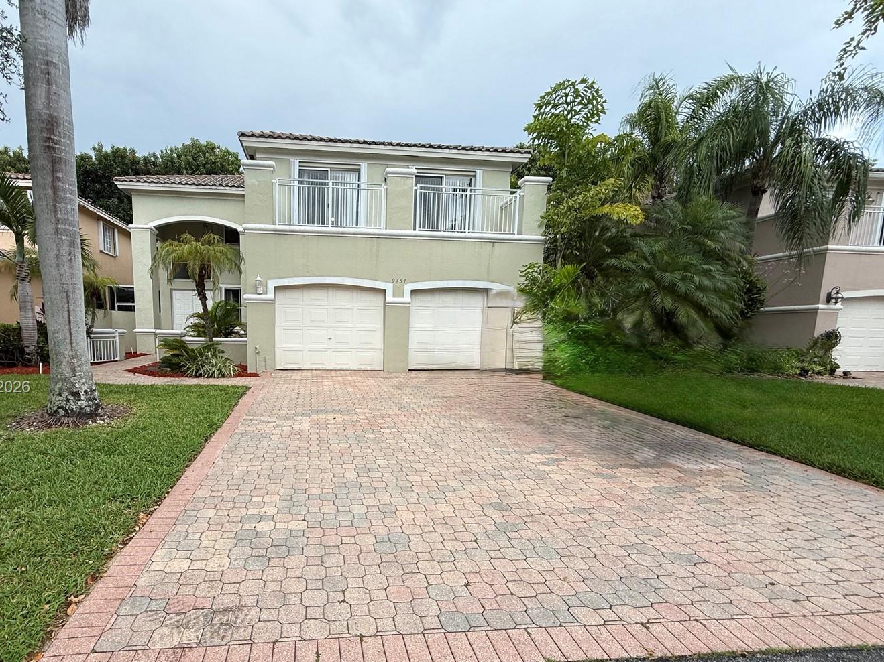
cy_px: 388
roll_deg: -1.2
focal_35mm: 17
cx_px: 358
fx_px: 434
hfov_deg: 90.0
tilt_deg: -6.8
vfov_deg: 74.1
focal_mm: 2.22
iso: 50
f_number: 2.2
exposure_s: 1/760
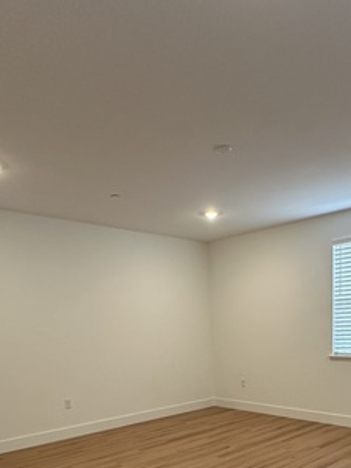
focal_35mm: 31
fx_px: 419
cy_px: 391
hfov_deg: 44.8
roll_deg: +2.0
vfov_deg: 53.4
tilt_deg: -9.5
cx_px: 233
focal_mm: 2.22
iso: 250
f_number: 2.2
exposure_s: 1/120
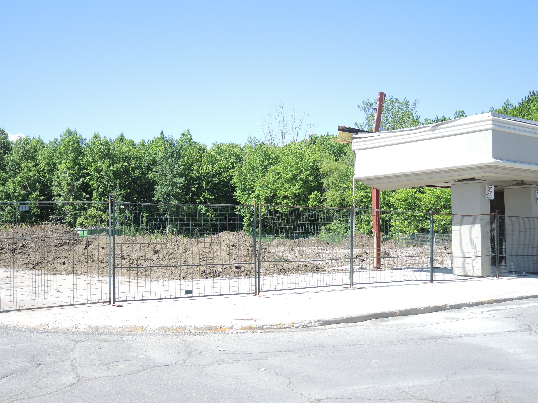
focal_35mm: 42
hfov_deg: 44.8
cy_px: 202
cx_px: 269
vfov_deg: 34.3
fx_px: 653
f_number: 2.5
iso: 80
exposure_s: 1/640
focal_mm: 9
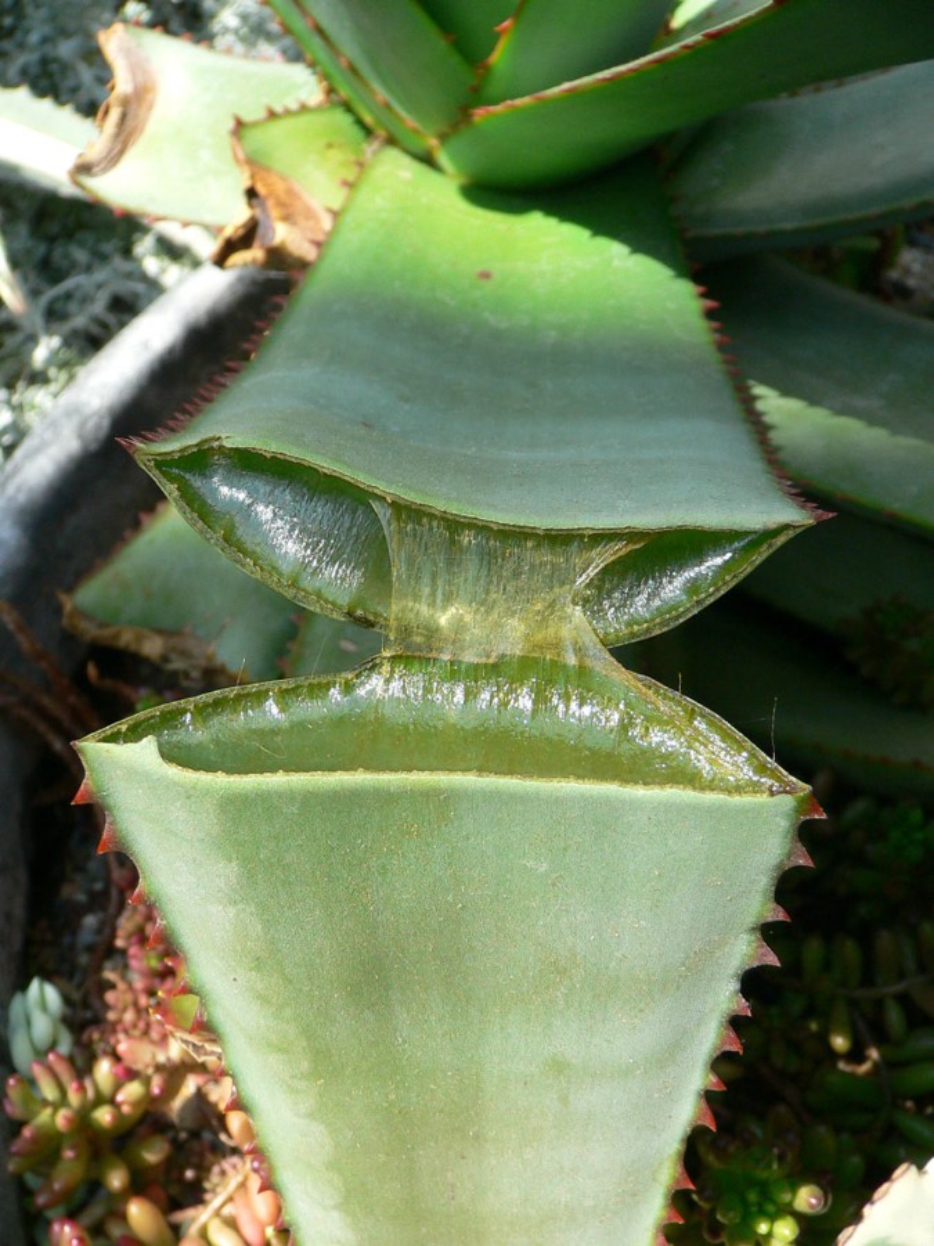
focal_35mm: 35
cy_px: 623
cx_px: 467
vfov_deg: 52.6
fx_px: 1259
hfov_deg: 40.7
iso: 100
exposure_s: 1/250
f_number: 4
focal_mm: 4.6
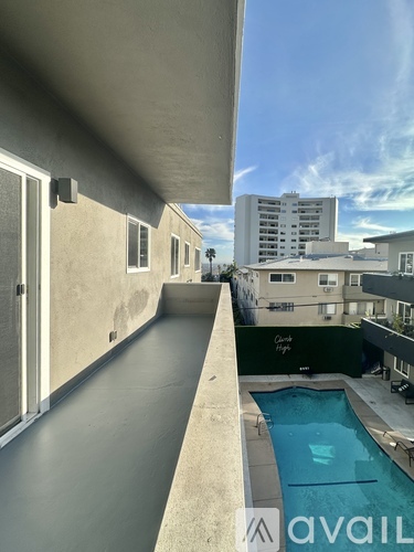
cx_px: 207
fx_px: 223
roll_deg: -1.3
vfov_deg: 102.1
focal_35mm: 14
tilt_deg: -2.5
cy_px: 276
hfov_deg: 85.7
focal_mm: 2.22
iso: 50
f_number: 2.2
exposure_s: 1/1949
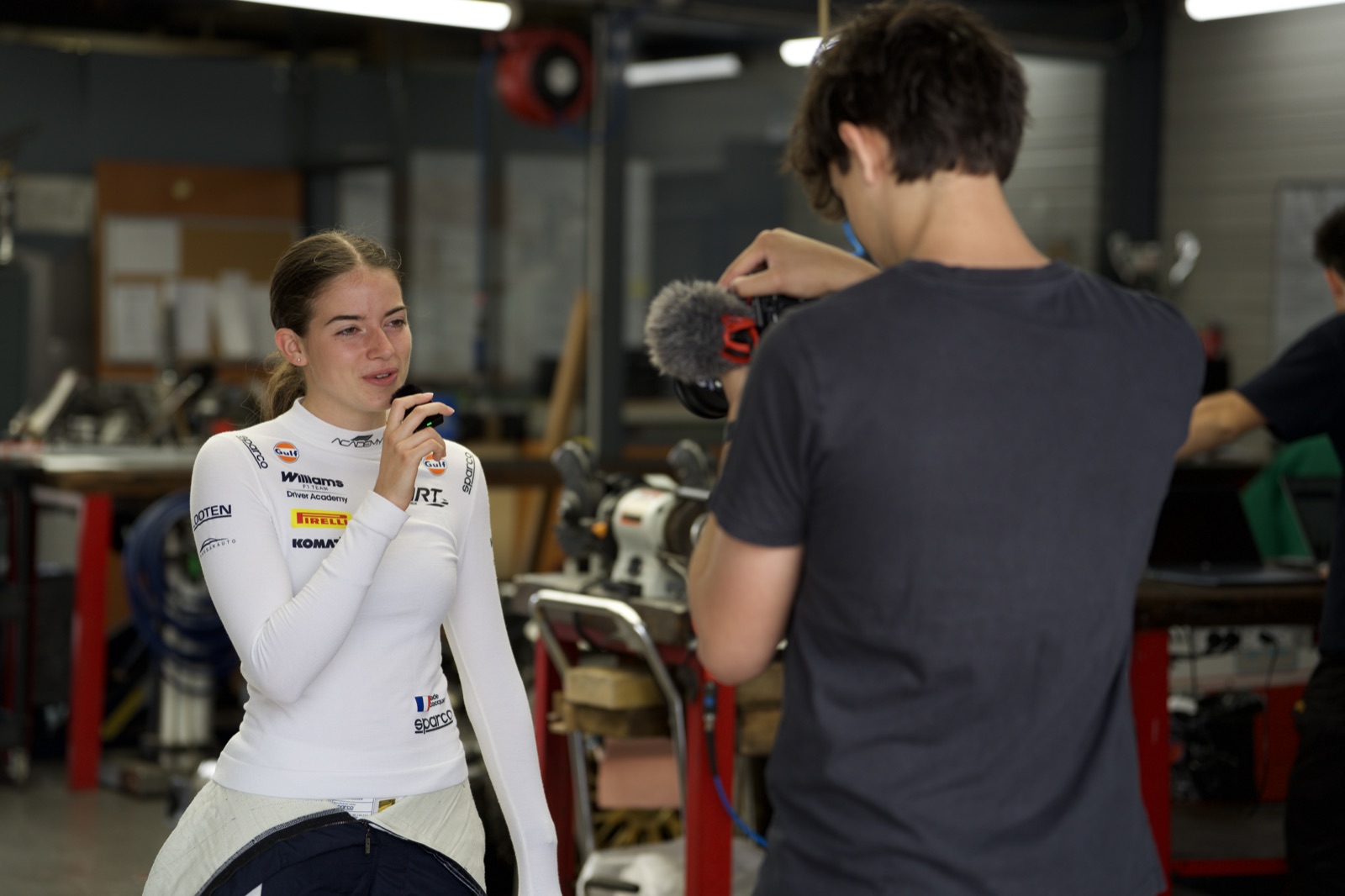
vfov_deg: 15.0
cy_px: 448
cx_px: 672
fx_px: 3399
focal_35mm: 91
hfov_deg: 22.4
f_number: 2.8
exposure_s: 1/250
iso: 200
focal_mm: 91
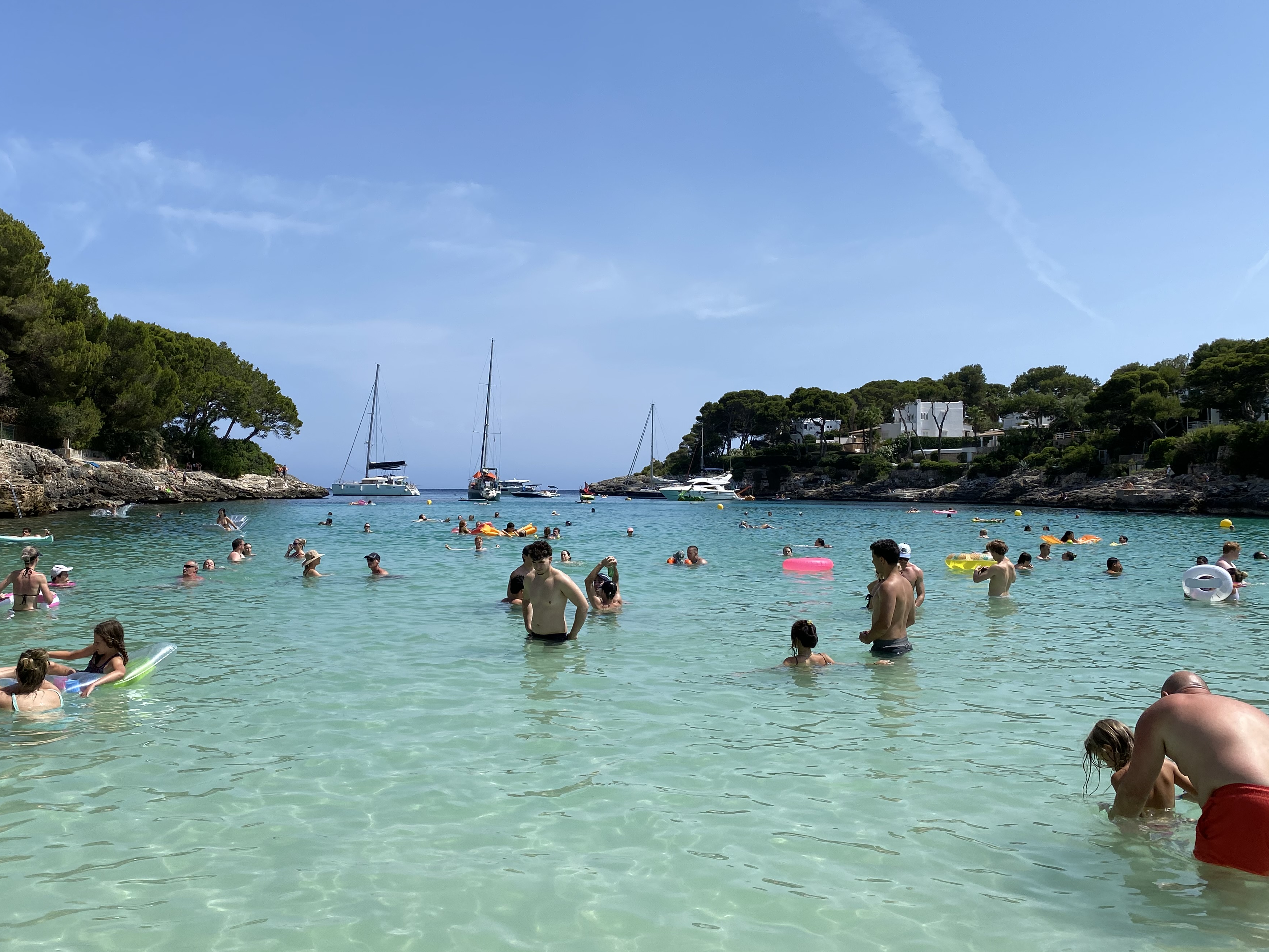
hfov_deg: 59.8
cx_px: 554
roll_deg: -0.4
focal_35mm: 30
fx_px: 1100
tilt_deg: +3.5
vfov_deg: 46.7
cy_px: 419
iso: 32
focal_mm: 4.25
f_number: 1.8
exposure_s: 1/4608
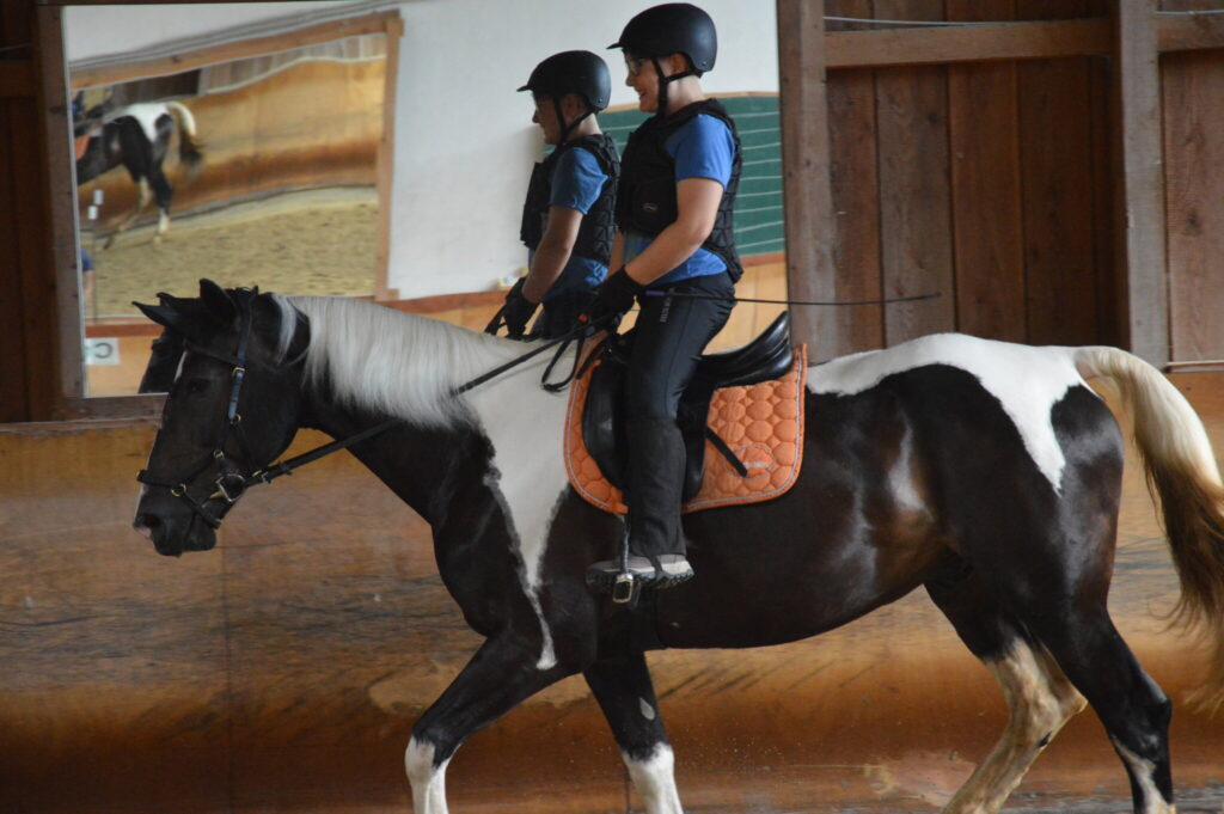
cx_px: 612
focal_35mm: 158
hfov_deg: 13.1
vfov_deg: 8.7
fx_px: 5351
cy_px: 407
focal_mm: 105
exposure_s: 1/250
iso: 3200
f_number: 5.6
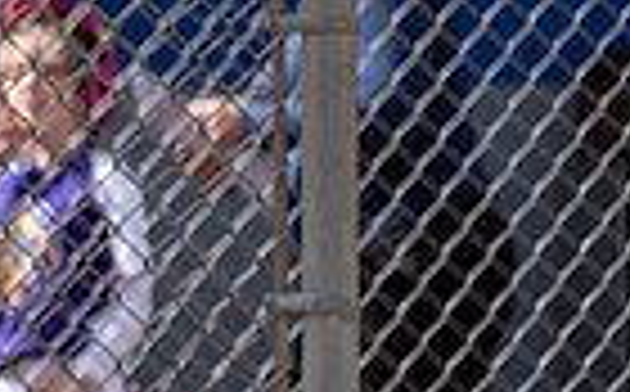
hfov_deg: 2.5
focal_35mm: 847
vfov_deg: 1.5
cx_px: -580
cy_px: 182
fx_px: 14519
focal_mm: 200
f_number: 3.2
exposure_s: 1/2000
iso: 200
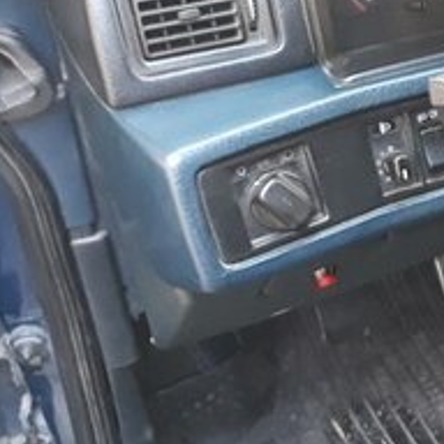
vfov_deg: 21.1
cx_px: 756
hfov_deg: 17.7
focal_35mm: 82
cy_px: 168
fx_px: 1190
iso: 160
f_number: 1.7
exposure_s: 1/50
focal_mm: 3.71
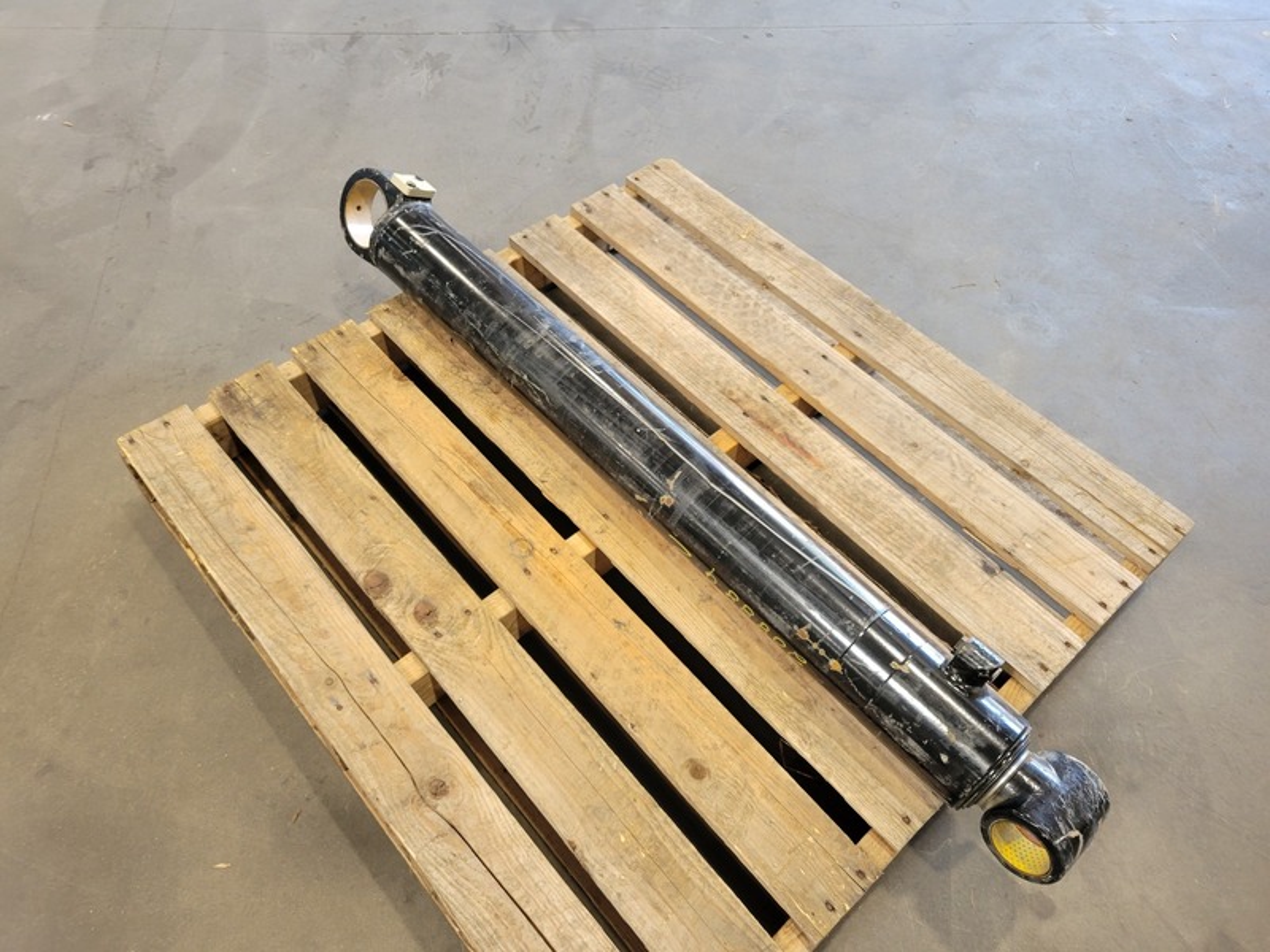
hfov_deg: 67.3
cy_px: 476
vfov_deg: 53.1
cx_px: 635
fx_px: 954
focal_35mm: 26
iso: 200
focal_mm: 5.4
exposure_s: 1/60
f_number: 1.8
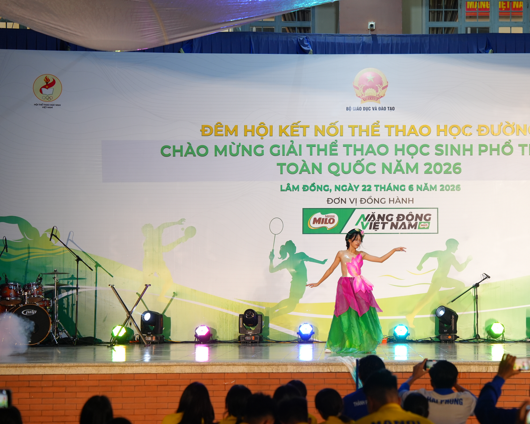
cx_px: 367
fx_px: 1506
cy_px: 224
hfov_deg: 19.9
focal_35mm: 96
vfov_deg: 16.0
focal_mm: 70
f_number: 2.8
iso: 800
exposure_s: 1/125
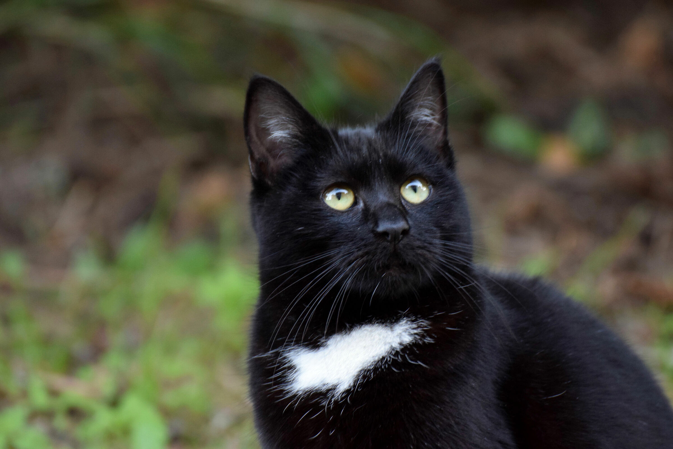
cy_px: 224
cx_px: 336
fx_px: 6449
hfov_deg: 6.0
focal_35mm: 345
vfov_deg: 4.0
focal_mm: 230
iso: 1600
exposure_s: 1/60
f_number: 5.3
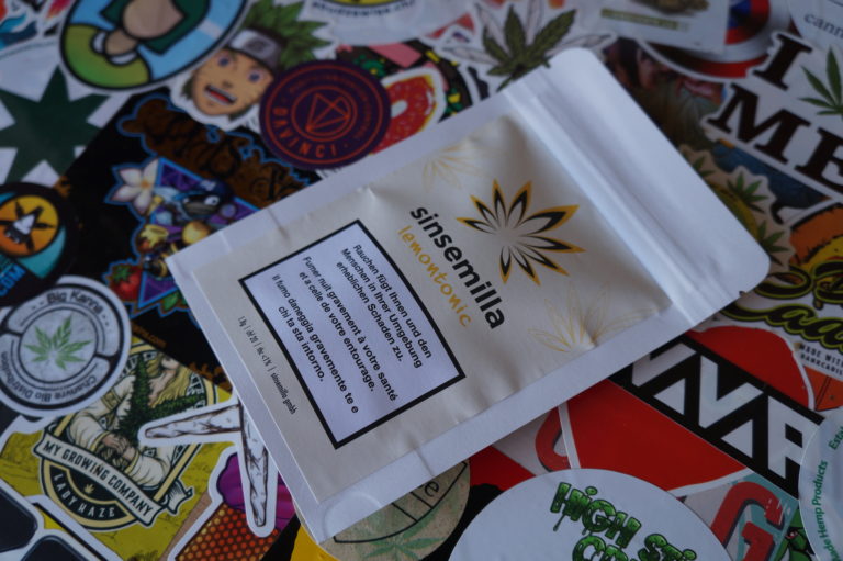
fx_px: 772
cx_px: 422
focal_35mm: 33
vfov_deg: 39.9
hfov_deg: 57.3
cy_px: 280
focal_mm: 22
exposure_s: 1/160
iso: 200
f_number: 4
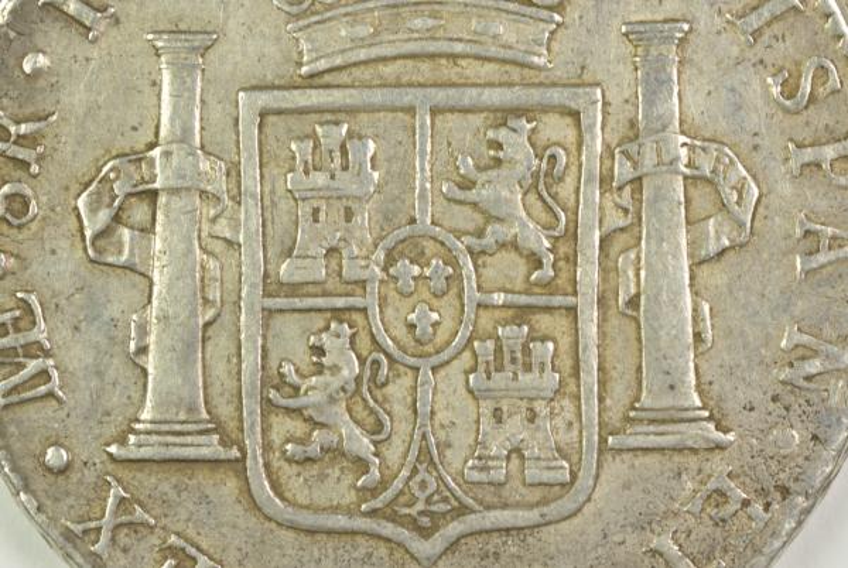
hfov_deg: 15.2
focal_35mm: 135
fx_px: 3185
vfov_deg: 10.2
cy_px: 284
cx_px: 424
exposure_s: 1/13
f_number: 29
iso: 200
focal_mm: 90
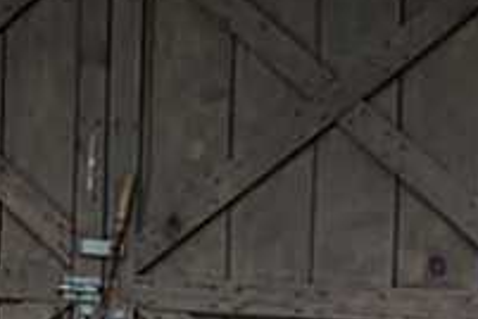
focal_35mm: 178
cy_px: 355
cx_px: -86
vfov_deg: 7.7
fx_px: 2363
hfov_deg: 11.3
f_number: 2.8
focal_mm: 6.75
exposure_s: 1/100
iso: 66
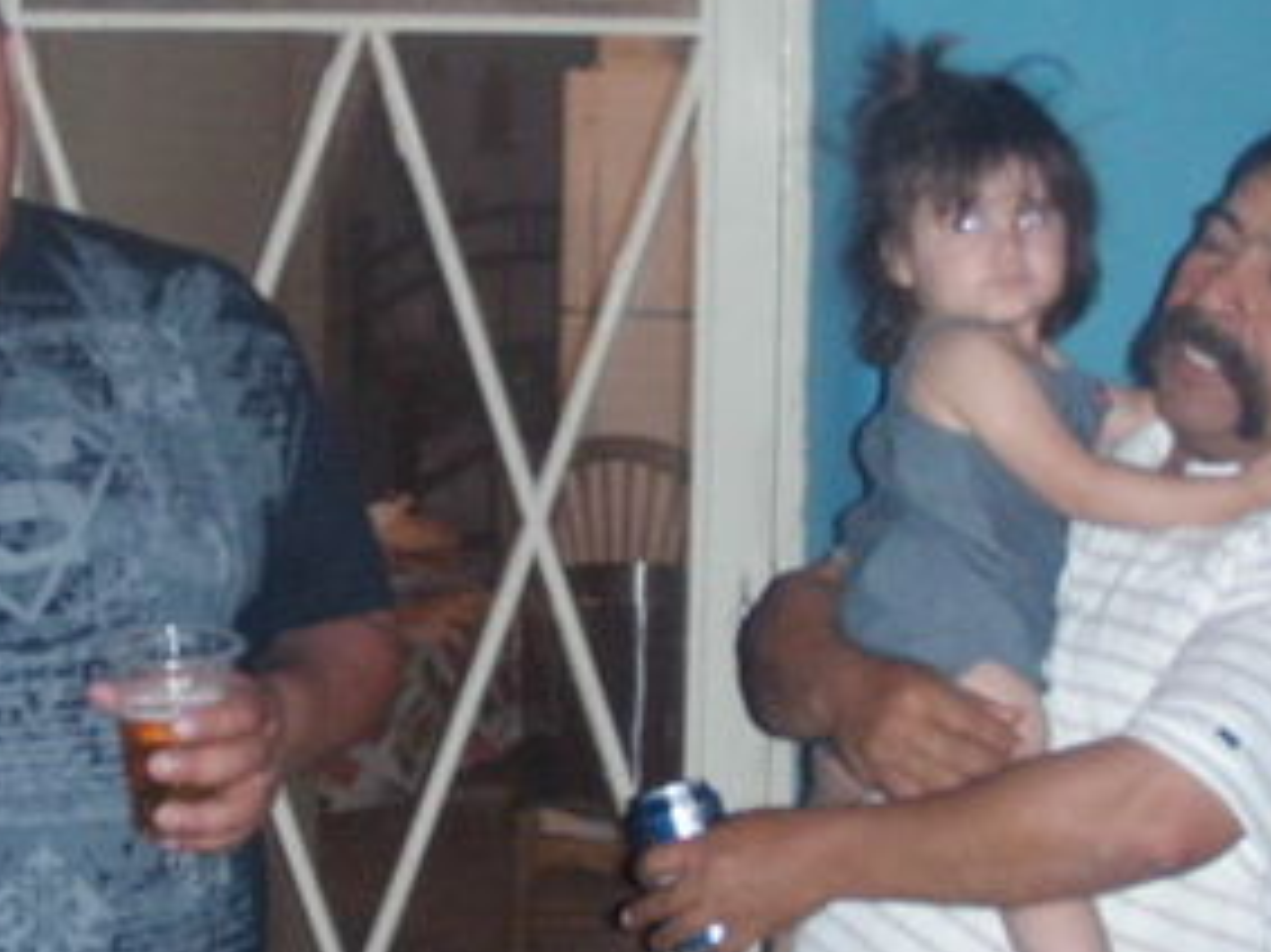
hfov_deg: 22.6
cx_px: 359
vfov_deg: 17.2
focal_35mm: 86
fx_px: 3156
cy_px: 485
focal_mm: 6.7
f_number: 3.5
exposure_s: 1/30
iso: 320
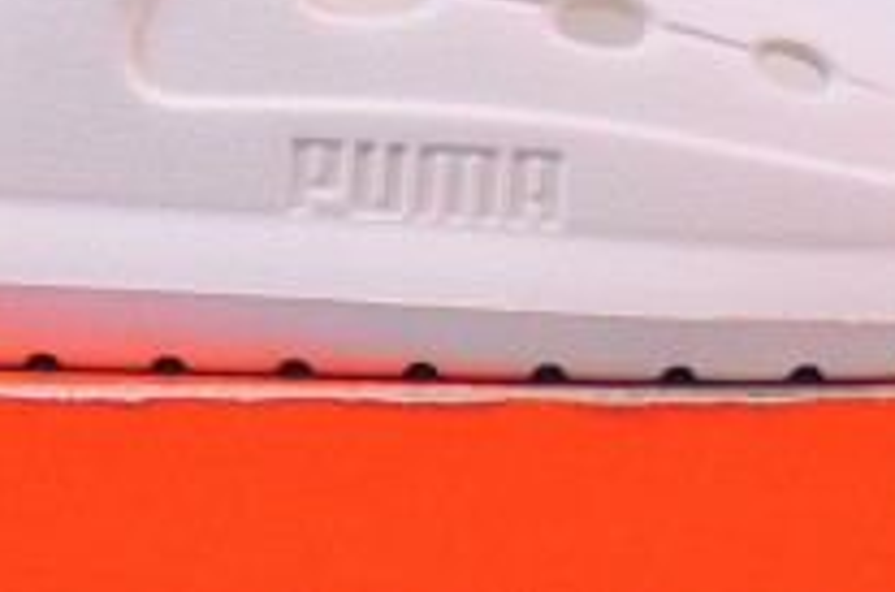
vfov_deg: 4.7
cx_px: 125
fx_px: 7193
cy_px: -547
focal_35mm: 290
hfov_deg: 7.1
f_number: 2.2
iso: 250
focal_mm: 50
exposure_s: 1/320
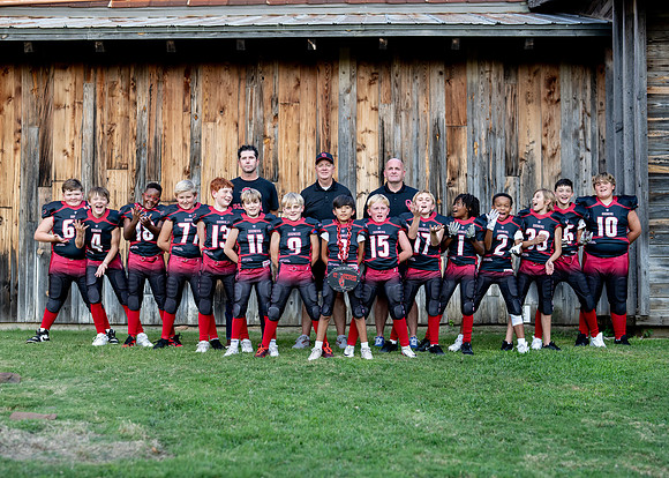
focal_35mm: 58
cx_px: 335
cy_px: 256
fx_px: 1094
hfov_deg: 34.0
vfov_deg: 24.6
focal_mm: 50
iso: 400
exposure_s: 1/1250
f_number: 1.8
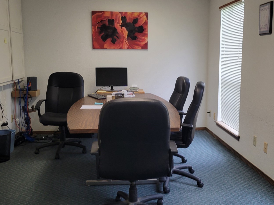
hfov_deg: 46.6
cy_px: 99
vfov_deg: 36.0
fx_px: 317
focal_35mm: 40
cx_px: 162
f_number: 1.8
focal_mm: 5.4
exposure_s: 1/120
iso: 125
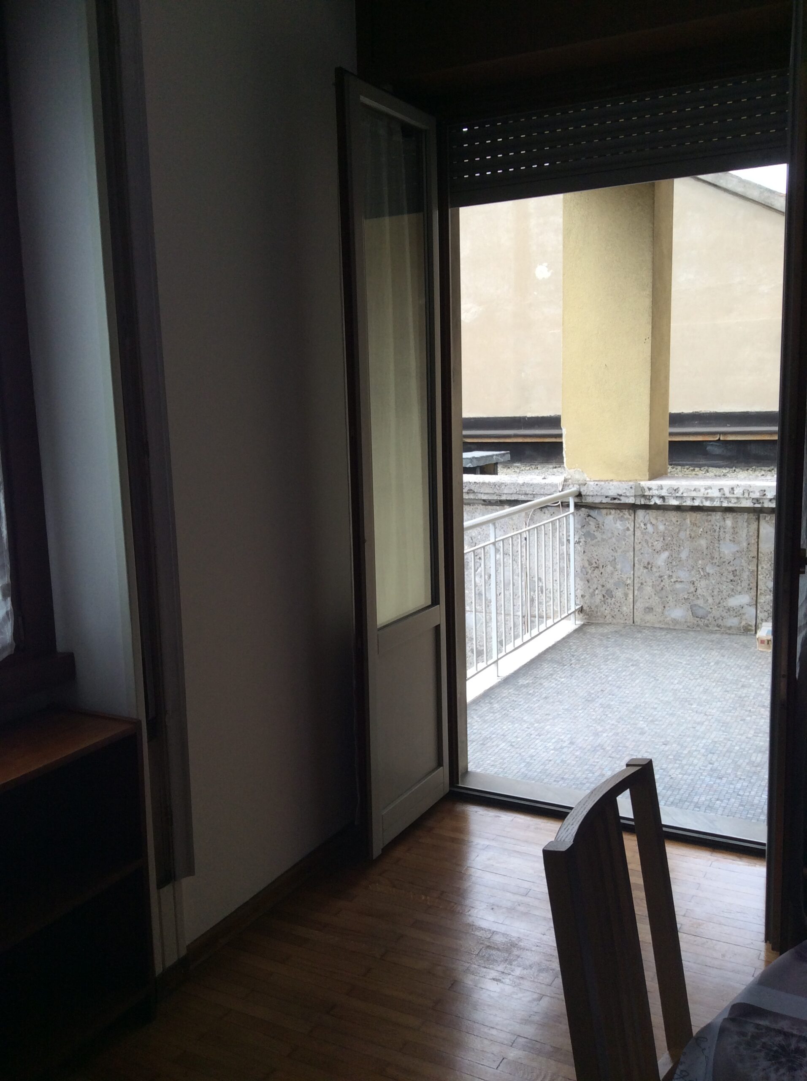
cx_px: 404
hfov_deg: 44.1
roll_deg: +1.5
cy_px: 540
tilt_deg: -9.0
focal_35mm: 32
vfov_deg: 56.9
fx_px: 997
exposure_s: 1/128
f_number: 2.4
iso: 32
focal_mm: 3.3
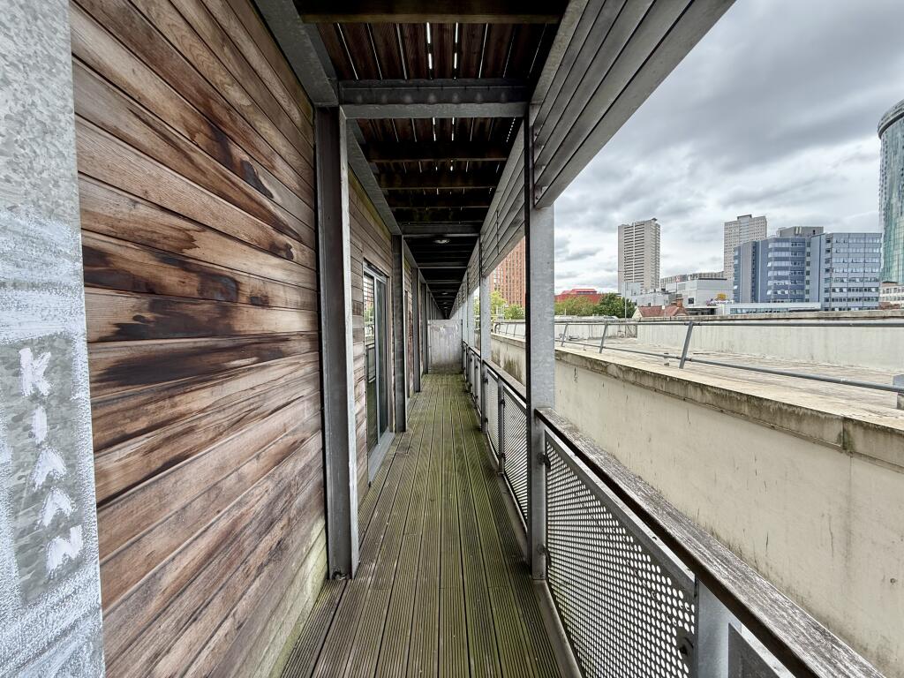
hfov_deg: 102.1
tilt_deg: -2.7
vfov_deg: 85.7
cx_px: 452
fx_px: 366
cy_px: 339
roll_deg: +0.2
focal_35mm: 14
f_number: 2.2
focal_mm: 2.22
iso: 50
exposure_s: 1/281
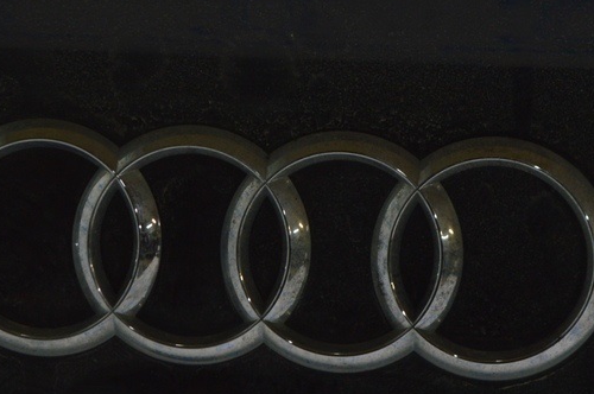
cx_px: 292
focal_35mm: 169
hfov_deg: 12.2
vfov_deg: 8.1
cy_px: 232
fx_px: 2785
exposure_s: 1/40
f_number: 5.6
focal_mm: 55
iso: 400
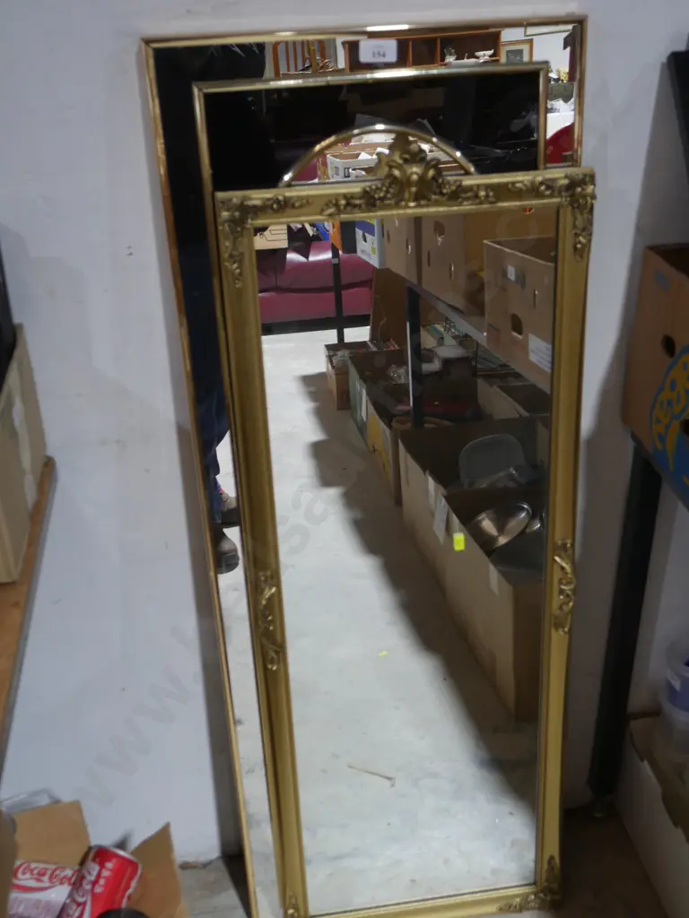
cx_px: 344
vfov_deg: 46.8
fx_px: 1062
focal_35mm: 40
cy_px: 459
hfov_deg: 36.0
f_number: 4.4
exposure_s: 1/60
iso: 640
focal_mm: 20
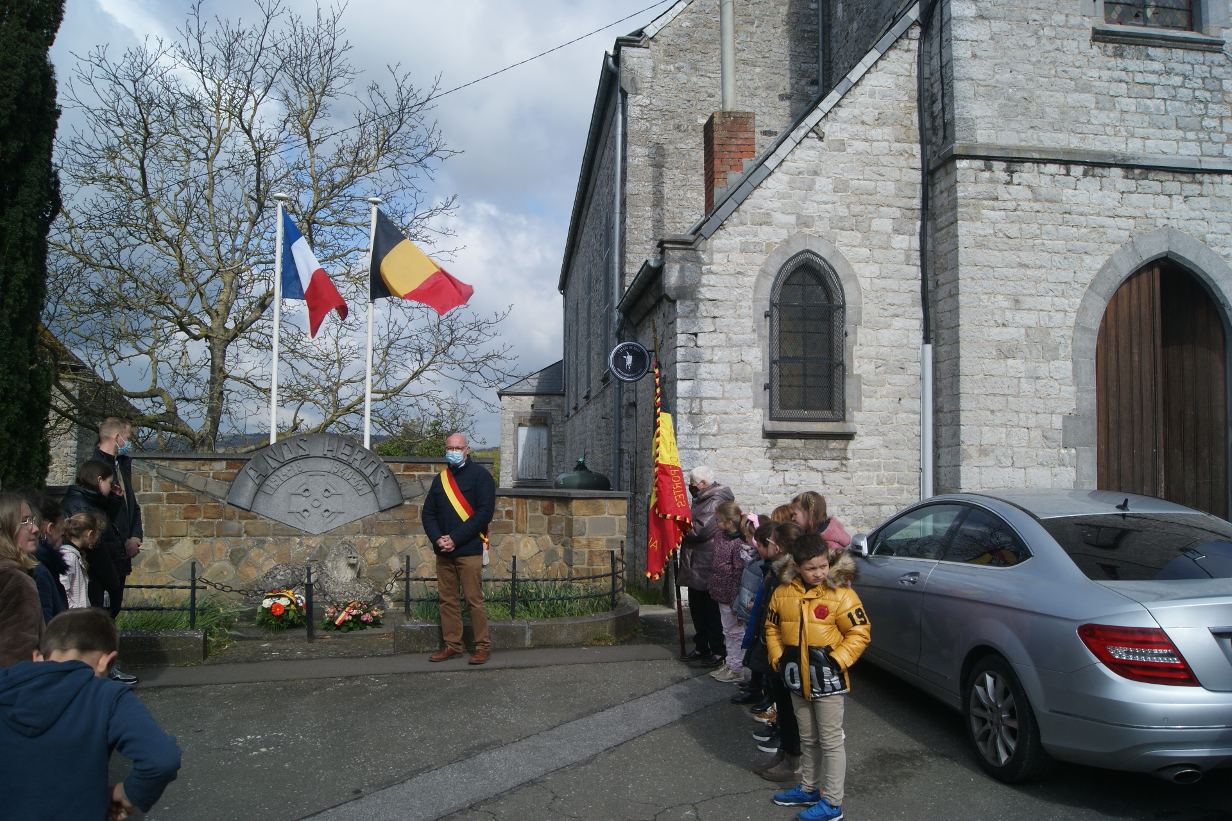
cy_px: 410
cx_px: 616
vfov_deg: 47.9
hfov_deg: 67.4
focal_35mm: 27
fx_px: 924
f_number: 11
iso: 100
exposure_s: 1/125
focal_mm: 18
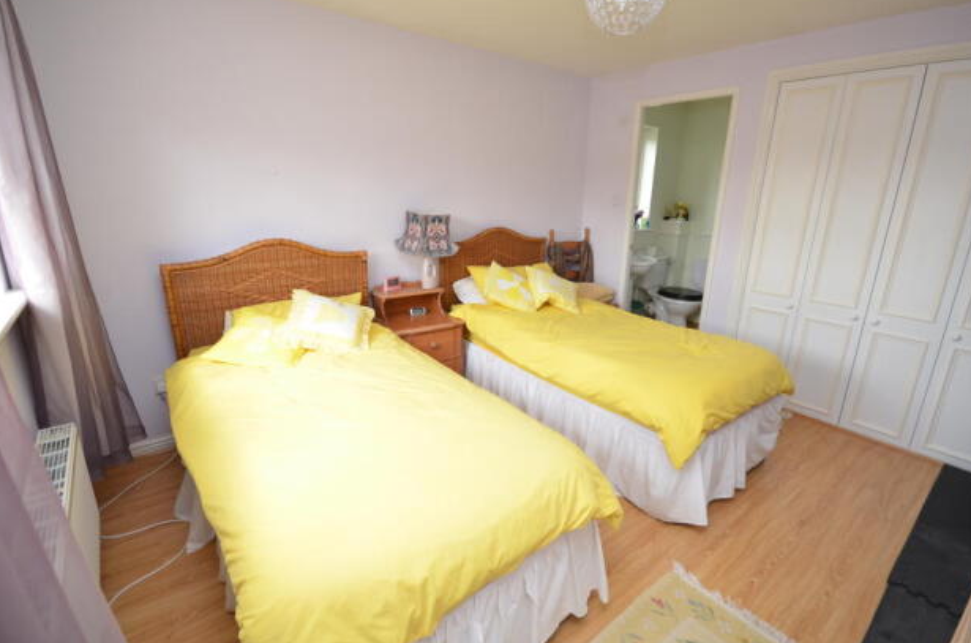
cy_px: 306
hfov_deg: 96.8
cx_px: 512
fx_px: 431
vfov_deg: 73.4
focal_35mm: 16
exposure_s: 1/100
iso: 500
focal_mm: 10
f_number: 6.3
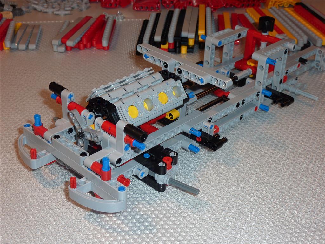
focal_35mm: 52
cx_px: 162
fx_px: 488
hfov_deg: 36.8
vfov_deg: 28.0
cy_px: 122
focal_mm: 8.5
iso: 100
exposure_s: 1/30
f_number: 3.8
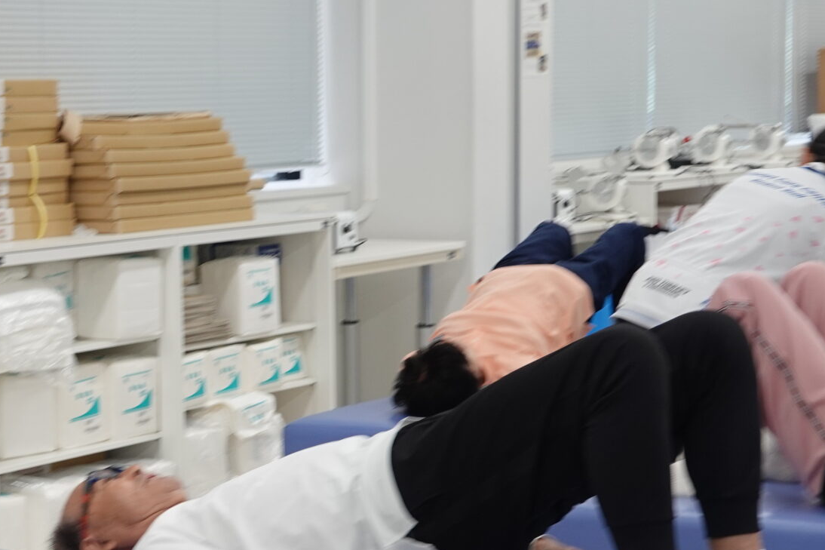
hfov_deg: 19.3
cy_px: 390
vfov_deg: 13.3
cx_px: 25
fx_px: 2360
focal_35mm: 103
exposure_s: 1/50
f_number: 3.2
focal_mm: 16.31
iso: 125
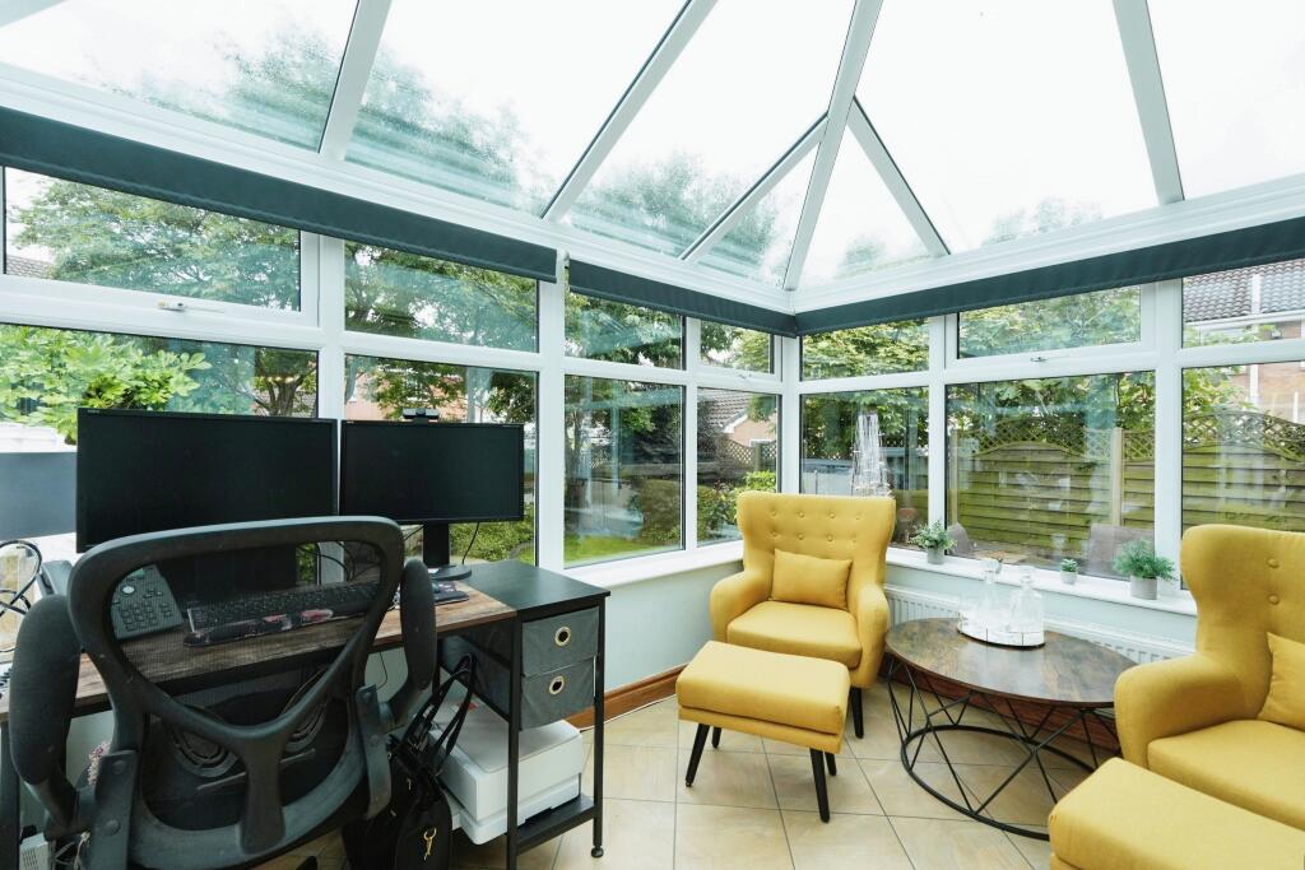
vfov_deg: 74.6
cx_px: 652
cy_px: 435
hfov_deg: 97.6
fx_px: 571
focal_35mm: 16
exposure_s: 1/250
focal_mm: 10.5
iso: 400
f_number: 4
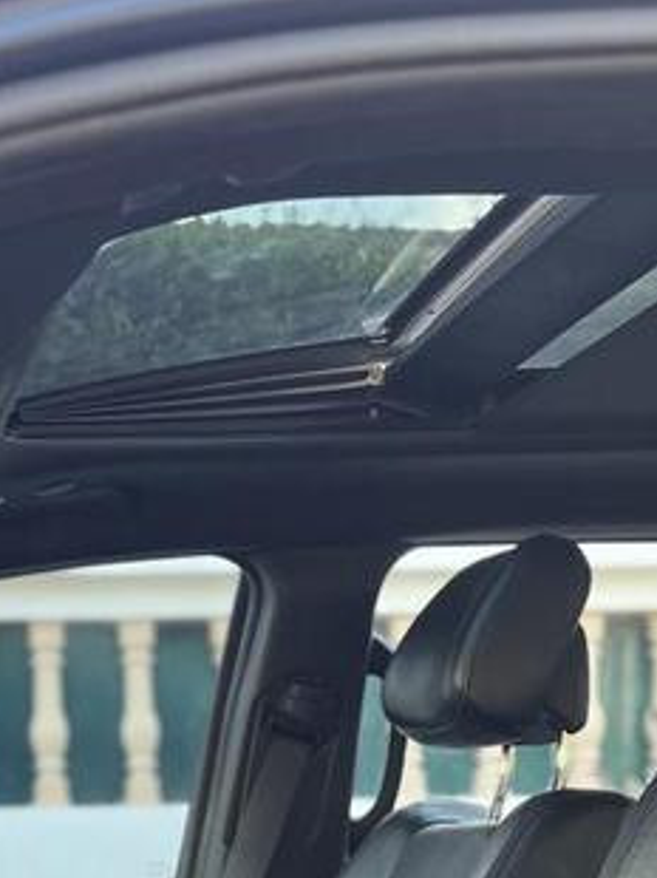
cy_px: 1114
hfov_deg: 19.9
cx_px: 130
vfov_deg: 23.8
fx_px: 1850
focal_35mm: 73
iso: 125
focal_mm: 5.1
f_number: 1.6
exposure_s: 1/121
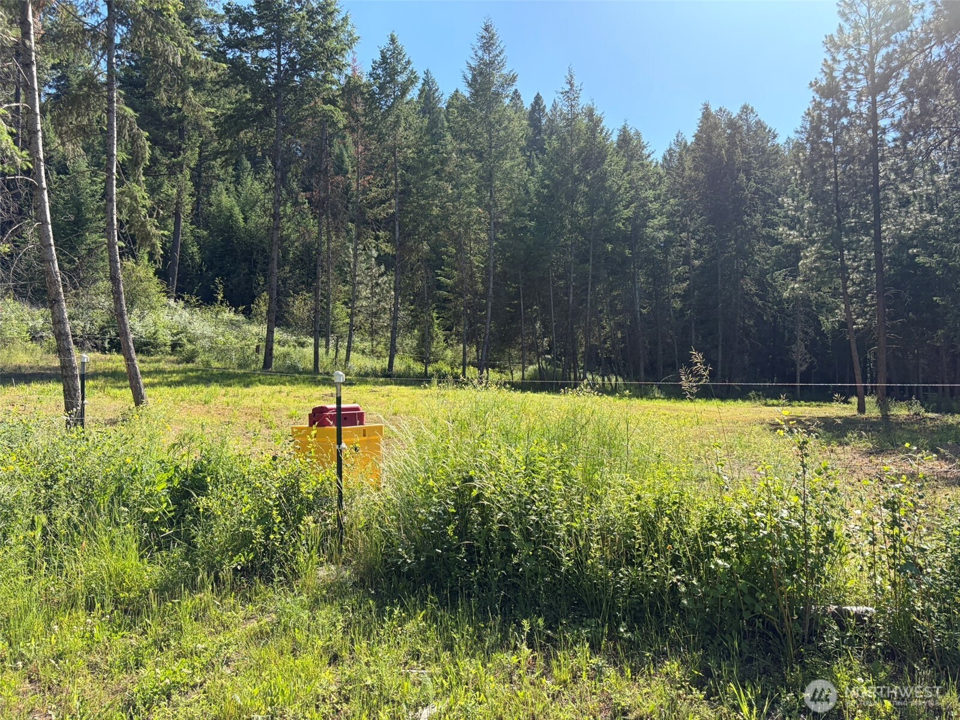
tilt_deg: +3.8
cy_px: 360
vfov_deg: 53.1
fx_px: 721
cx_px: 480
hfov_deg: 67.3
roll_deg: +2.0
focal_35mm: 26
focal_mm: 5.96
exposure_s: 1/1484
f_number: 1.6
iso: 64
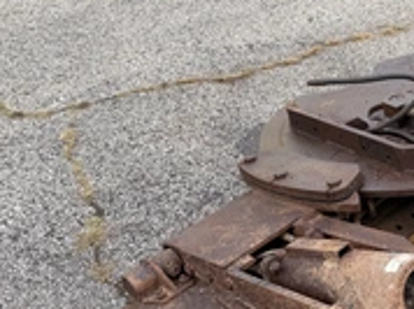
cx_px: 363
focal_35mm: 54
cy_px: 204
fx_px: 645
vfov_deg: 26.8
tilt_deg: -32.3
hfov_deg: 33.9
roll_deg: -0.3
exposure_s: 1/435
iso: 80
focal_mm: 6.76
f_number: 1.78
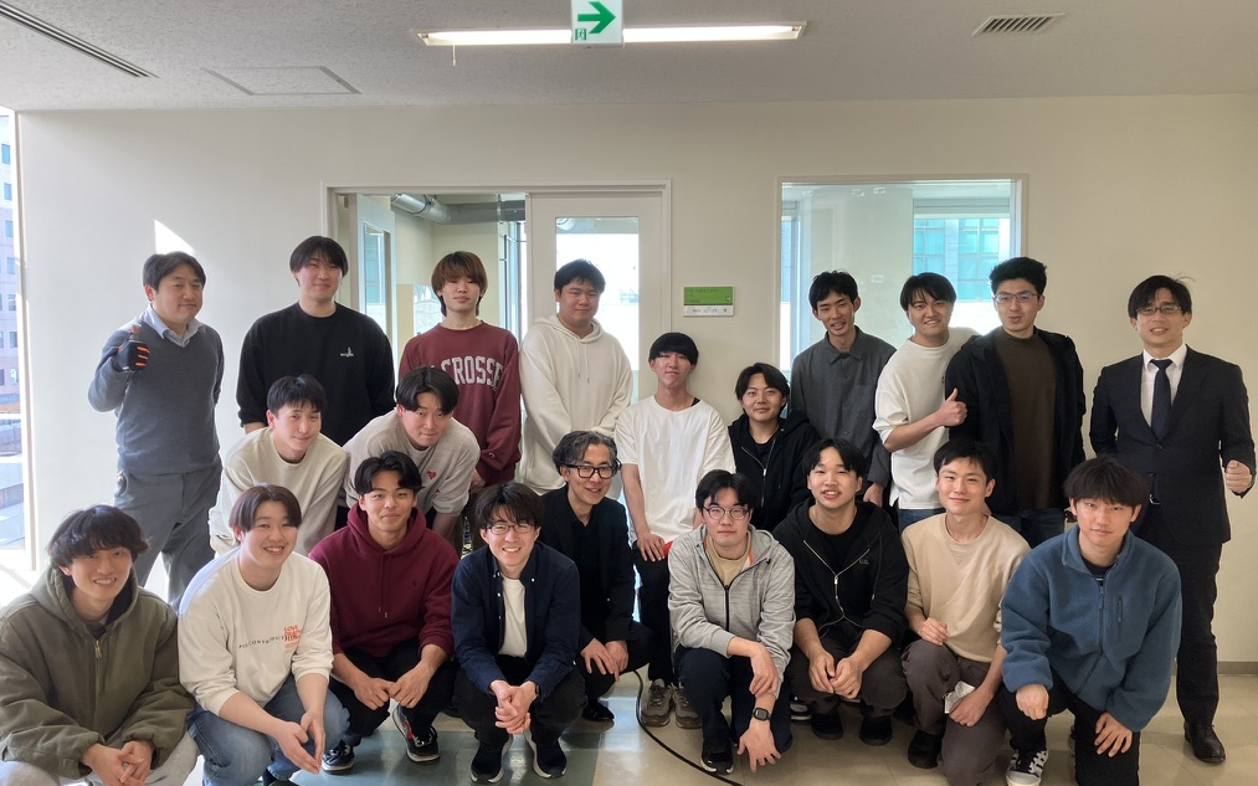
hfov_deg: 62.9
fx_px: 1028
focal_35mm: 30
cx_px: 632
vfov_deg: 41.8
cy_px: 396
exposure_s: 1/100
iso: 40
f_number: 1.8
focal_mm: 3.99
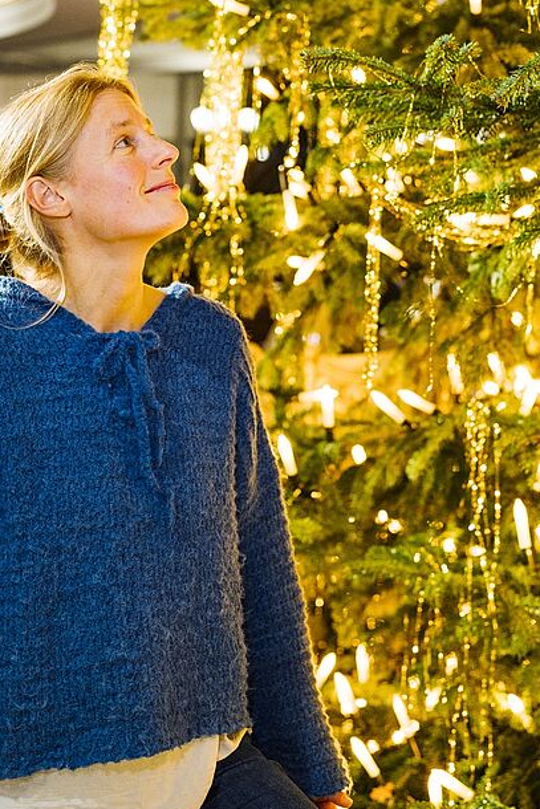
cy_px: 134
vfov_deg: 31.3
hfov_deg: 21.9
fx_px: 1394
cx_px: 301
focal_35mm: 62
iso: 400
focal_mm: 35
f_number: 2.2
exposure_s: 1/160
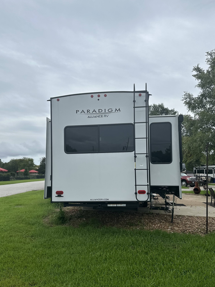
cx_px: 113
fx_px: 224
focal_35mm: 27
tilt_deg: +2.7
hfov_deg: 51.3
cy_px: 159
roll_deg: +1.2
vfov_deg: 65.1
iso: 80
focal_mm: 6.86
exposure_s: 1/5848
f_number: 1.78
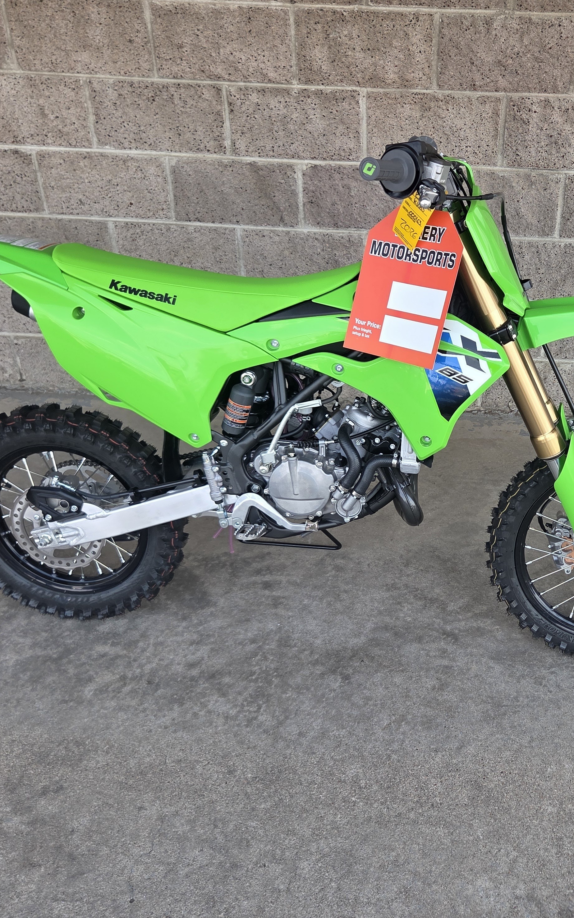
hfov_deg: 37.5
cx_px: 418
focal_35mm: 33
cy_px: 456
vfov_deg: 58.1
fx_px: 826
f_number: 1.8
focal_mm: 5.4
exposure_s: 1/601
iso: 80
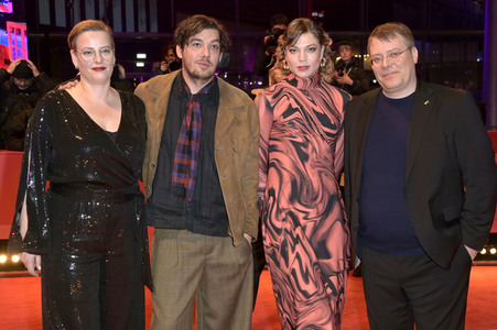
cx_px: 248
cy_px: 165
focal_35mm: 44
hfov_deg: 44.5
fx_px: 607
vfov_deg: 30.5
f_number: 5.6
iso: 1250
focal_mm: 44
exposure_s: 1/250
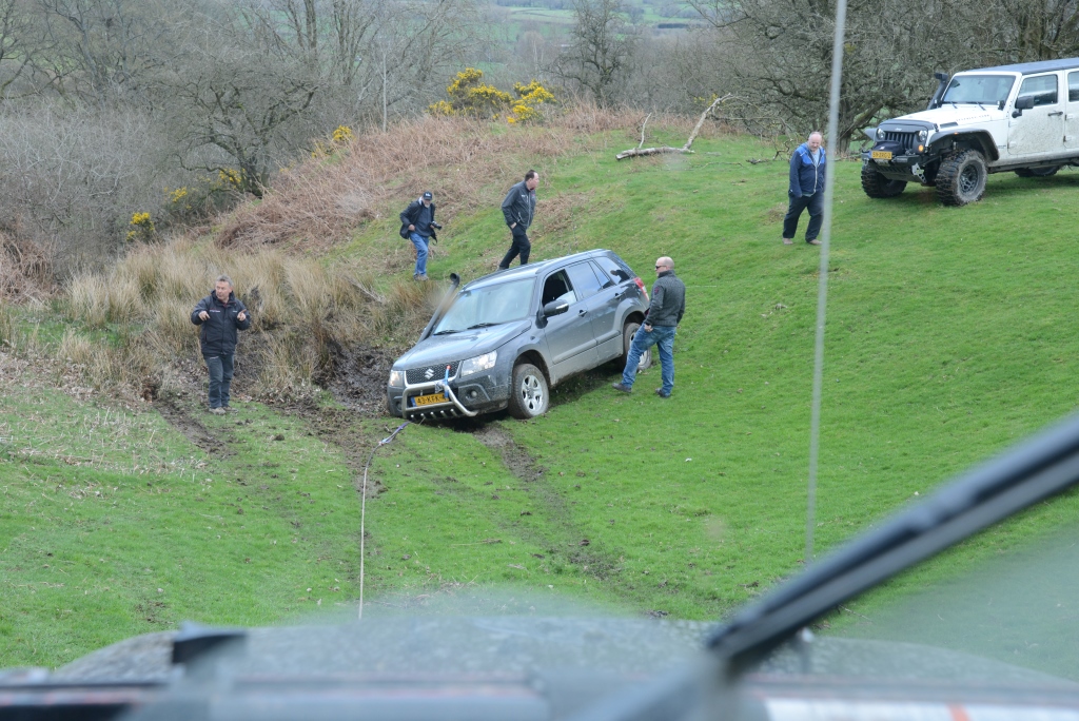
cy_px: 360
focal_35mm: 50
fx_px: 1499
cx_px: 540
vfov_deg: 27.0
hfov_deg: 39.6
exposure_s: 1/160
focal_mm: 50
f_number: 8
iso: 800
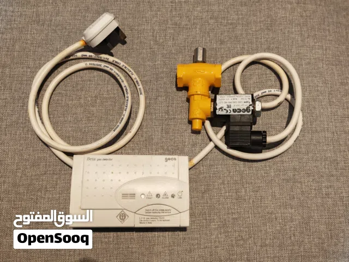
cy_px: 131
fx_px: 353
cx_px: 174
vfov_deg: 40.7
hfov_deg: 52.6
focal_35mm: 35
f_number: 2
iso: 125
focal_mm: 6.83
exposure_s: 1/50
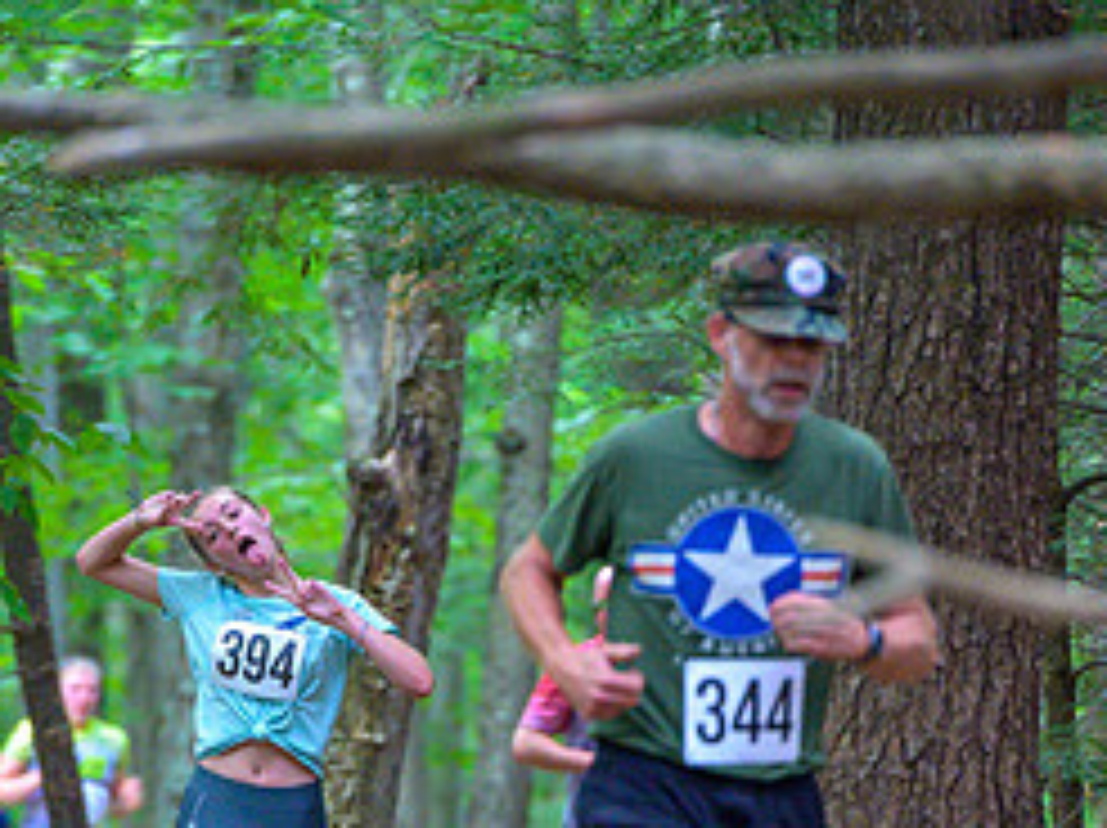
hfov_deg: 5.6
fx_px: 11246
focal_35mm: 352
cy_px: 994
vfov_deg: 4.2
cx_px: 475
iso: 8000
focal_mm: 200
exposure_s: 1/250
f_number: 4
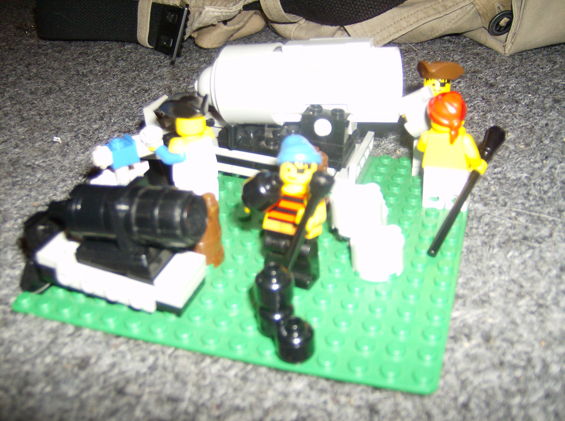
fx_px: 586
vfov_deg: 39.5
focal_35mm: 36
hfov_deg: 51.5
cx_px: 282
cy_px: 210
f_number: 2.8
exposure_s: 1/60
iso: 200
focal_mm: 6
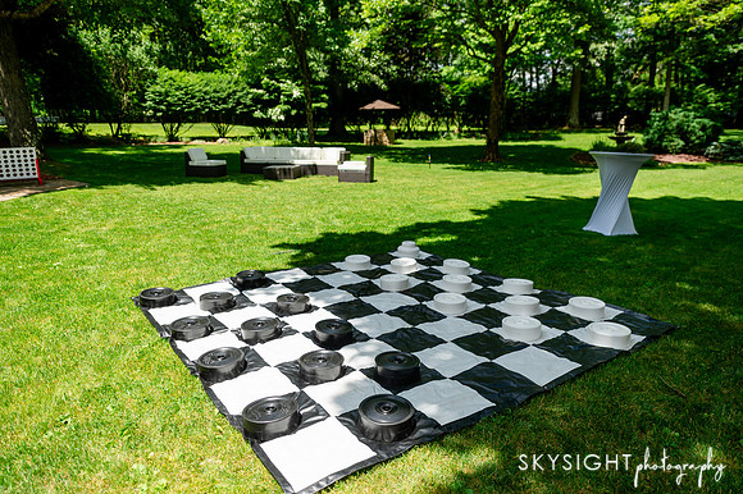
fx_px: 519
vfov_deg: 51.0
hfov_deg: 71.2
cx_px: 372
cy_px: 247
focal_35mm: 25
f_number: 2.8
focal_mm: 24
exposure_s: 1/4000
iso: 320
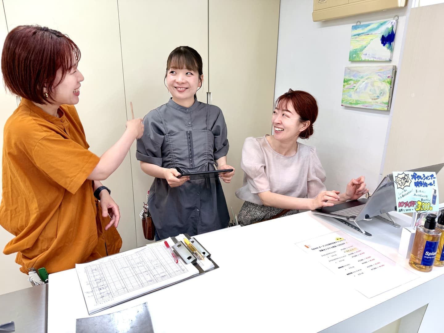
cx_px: 222
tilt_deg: -17.0
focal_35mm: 24
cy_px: 166
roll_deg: +0.1
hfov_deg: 71.6
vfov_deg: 56.8
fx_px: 308
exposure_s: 1/100
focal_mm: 6.76
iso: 80
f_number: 1.78
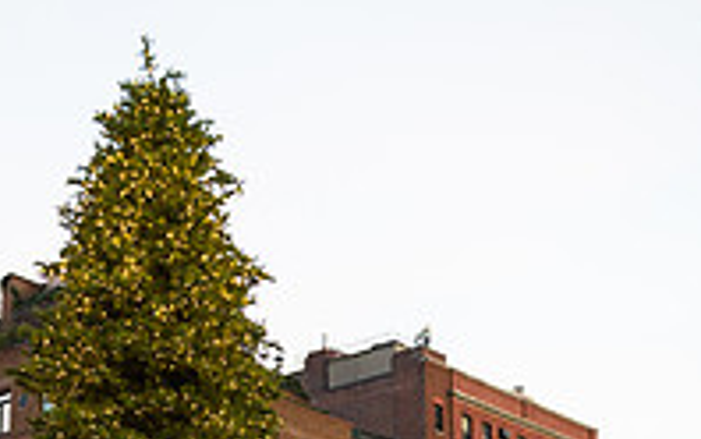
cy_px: 535
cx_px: 207
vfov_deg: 16.8
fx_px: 1415
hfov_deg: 27.6
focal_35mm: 74
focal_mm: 32
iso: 1600
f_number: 4
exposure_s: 1/100
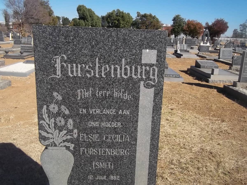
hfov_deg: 56.8
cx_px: 124
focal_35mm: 32
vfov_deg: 44.2
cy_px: 92
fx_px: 228
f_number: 5.5
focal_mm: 5.7
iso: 80
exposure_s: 1/500
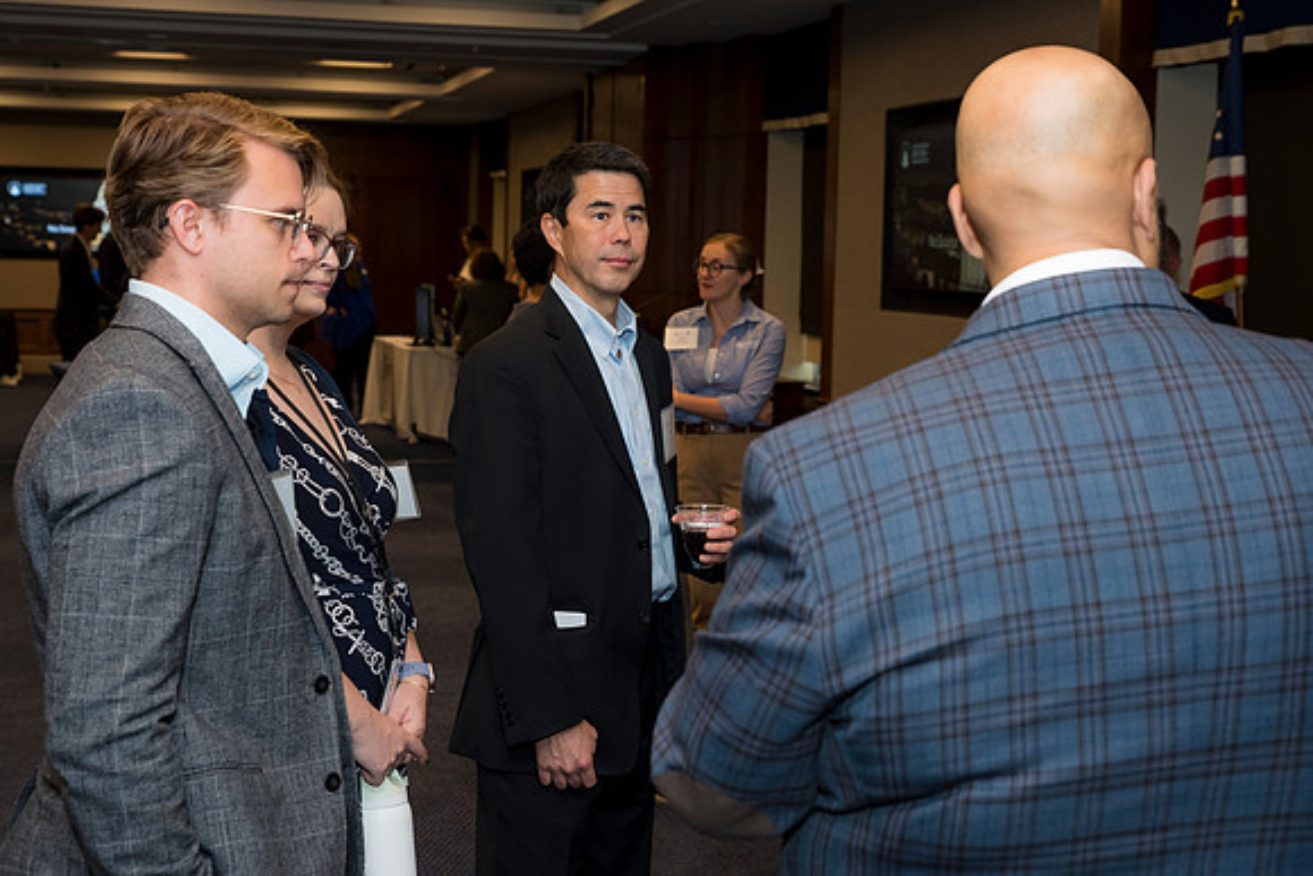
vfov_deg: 28.1
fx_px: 1751
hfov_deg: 41.1
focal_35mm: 48
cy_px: 438
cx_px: 656
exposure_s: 1/125
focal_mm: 48
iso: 800
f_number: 5
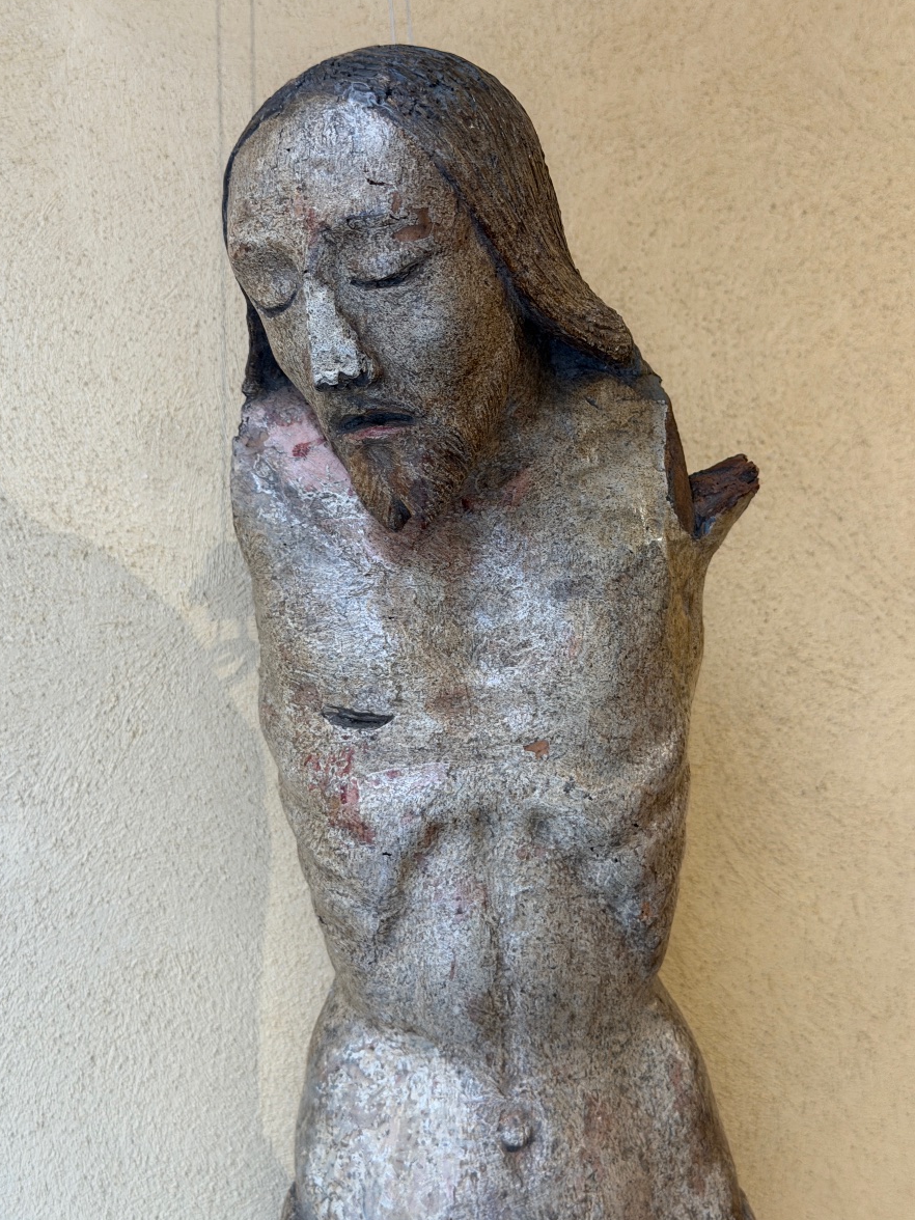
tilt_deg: +3.8
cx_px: 452
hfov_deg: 29.7
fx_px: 1727
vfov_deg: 38.9
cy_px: 608
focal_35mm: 49
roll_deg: +3.1
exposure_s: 1/50
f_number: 1.78
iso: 100
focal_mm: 6.76
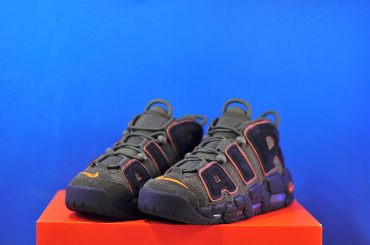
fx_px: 770
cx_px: 185
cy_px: 122
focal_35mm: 75
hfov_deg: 27.0
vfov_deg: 18.1
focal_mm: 50
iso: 250
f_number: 2
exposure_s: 1/320
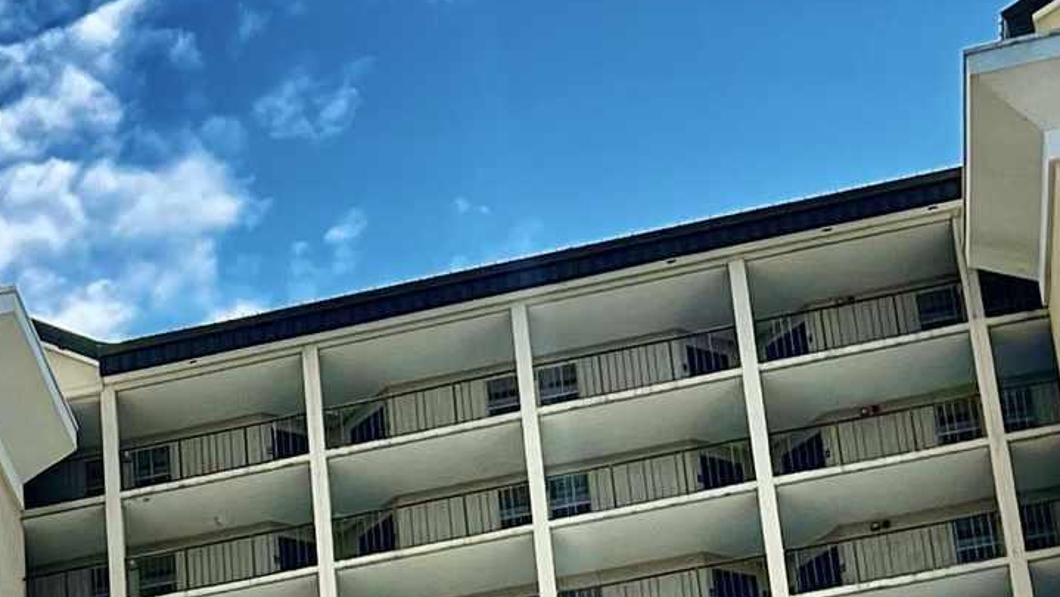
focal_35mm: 121
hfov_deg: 17.2
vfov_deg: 9.3
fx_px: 3402
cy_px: 1277
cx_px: -81
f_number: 1.5
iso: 50
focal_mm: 5.7
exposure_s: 1/3165
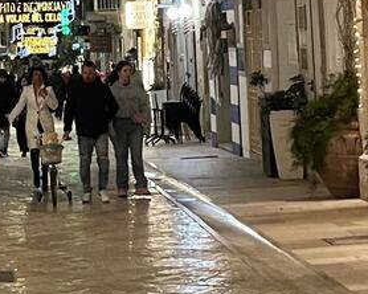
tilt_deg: +11.9
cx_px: 61
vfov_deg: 10.1
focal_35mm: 146
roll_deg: +2.7
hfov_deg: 13.1
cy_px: -188
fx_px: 1589
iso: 320
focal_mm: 5.1
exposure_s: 1/50
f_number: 1.6
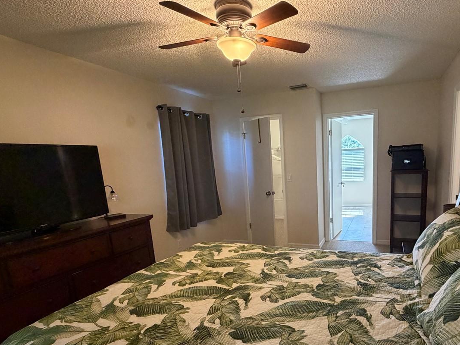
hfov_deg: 77.5
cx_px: 288
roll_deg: +2.7
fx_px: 279
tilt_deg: -10.2
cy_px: 207
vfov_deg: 62.9
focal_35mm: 21
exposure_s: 1/60
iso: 500
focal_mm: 2.22
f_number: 2.2
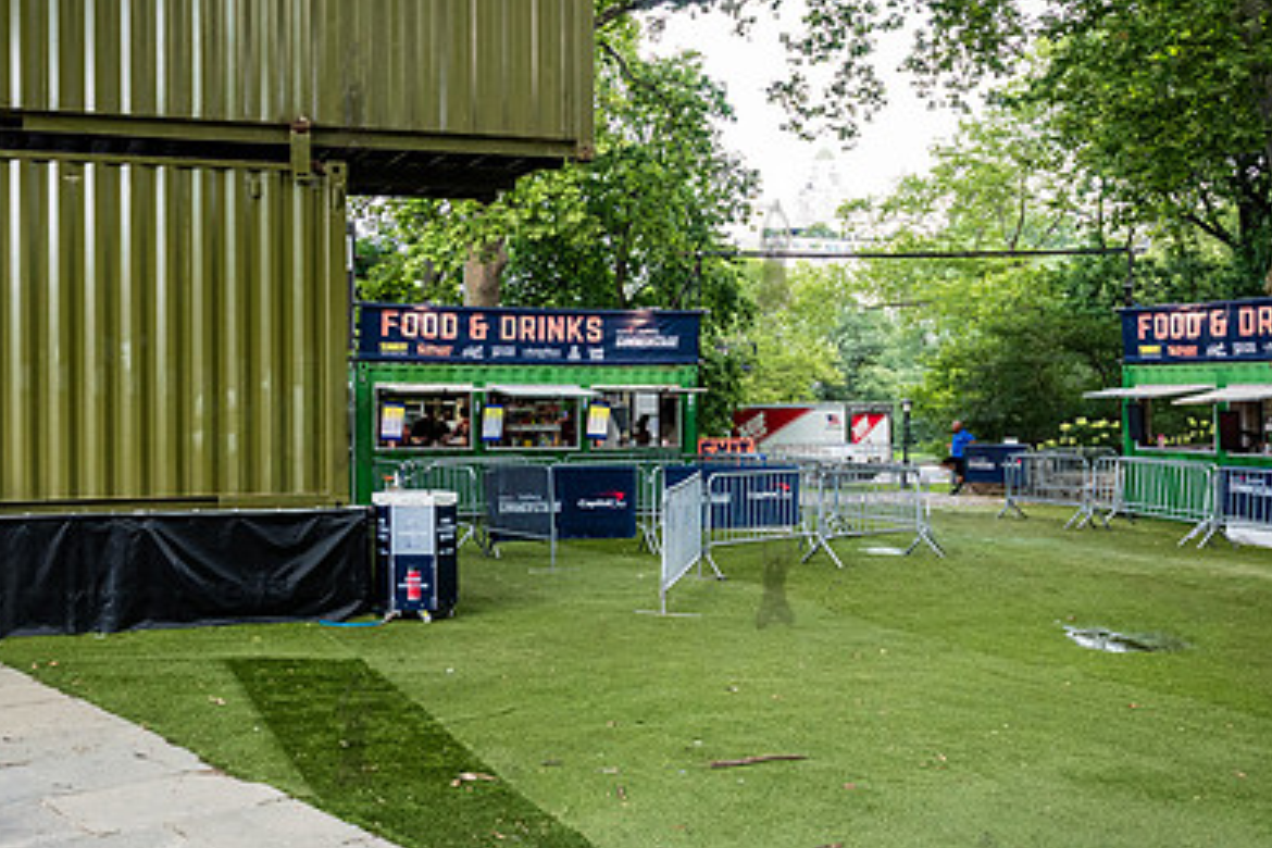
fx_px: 1272
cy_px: 413
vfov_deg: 36.9
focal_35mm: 36
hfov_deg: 51.4
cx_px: 352
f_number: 4.5
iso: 2000
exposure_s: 1/400
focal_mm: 24
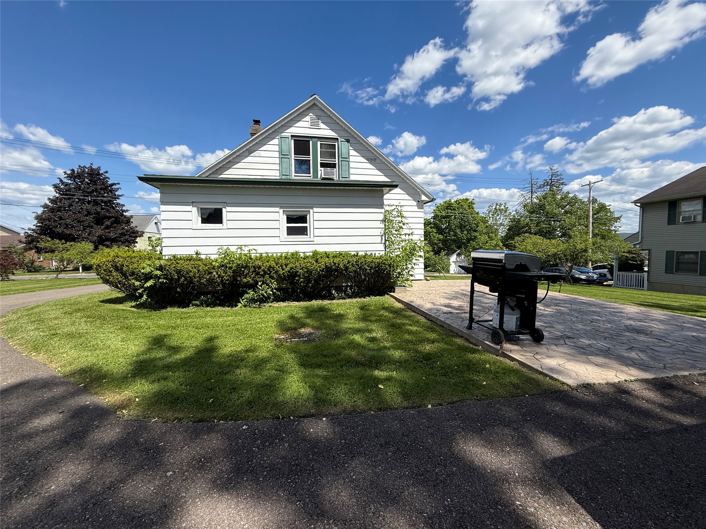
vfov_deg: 85.7
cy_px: 264
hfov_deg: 102.1
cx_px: 353
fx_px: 286
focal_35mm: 14
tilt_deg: -2.8
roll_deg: +1.1
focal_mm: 2.22
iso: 50
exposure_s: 1/2717
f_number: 2.2
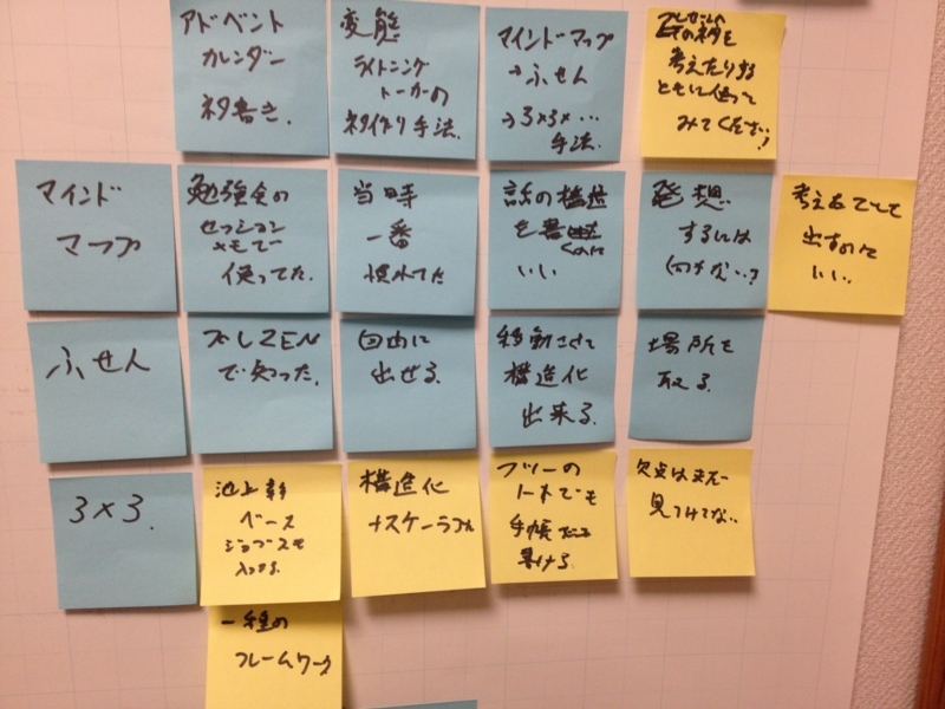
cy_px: 354
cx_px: 472
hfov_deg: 52.6
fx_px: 955
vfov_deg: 40.7
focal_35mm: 35
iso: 100
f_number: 2.4
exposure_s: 1/20
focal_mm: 4.28
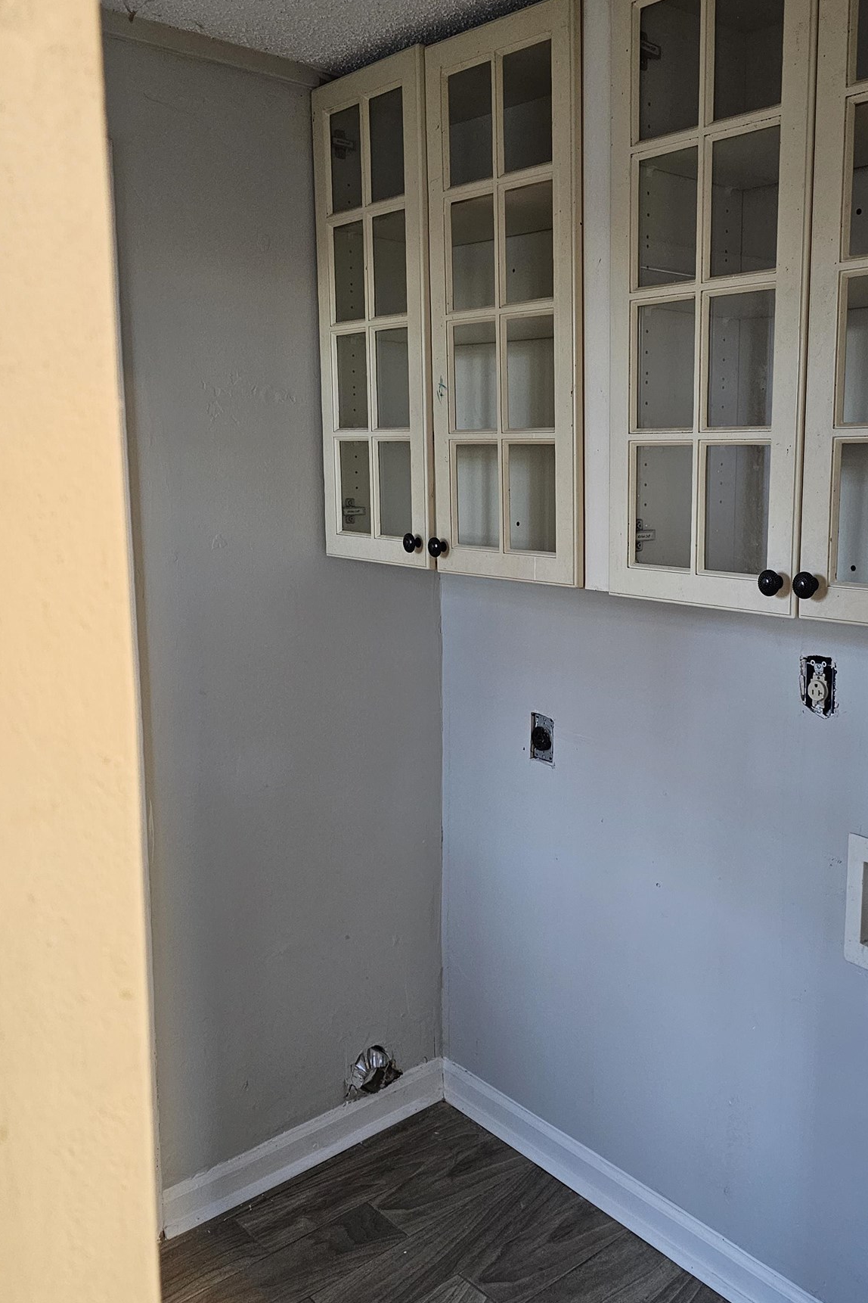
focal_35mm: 32
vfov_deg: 58.7
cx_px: 634
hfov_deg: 40.2
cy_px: 626
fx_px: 1157
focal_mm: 6.3
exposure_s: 1/40
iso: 500
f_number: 1.7
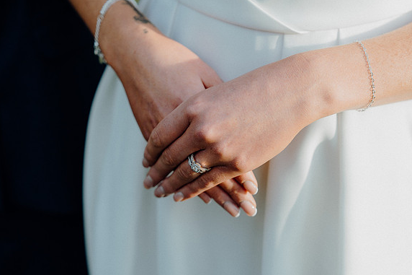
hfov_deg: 28.5
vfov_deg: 19.2
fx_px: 812
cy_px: 137
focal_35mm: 71
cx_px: 207
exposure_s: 1/400
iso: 125
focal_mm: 70
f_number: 3.5
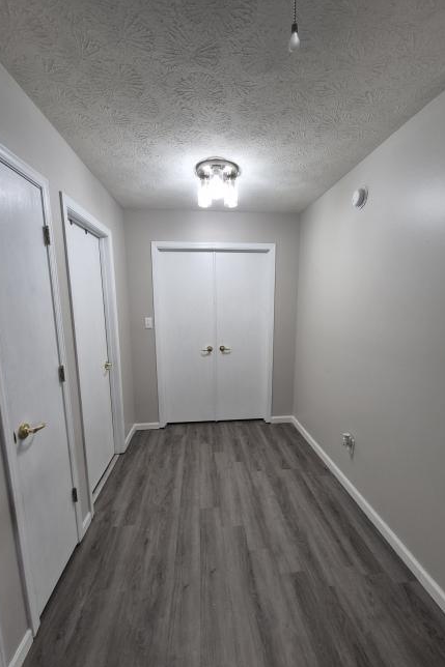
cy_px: 343
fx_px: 260
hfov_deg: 81.2
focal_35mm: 14
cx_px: 218
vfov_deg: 104.2
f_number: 2.2
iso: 125
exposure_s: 1/60
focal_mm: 1.74
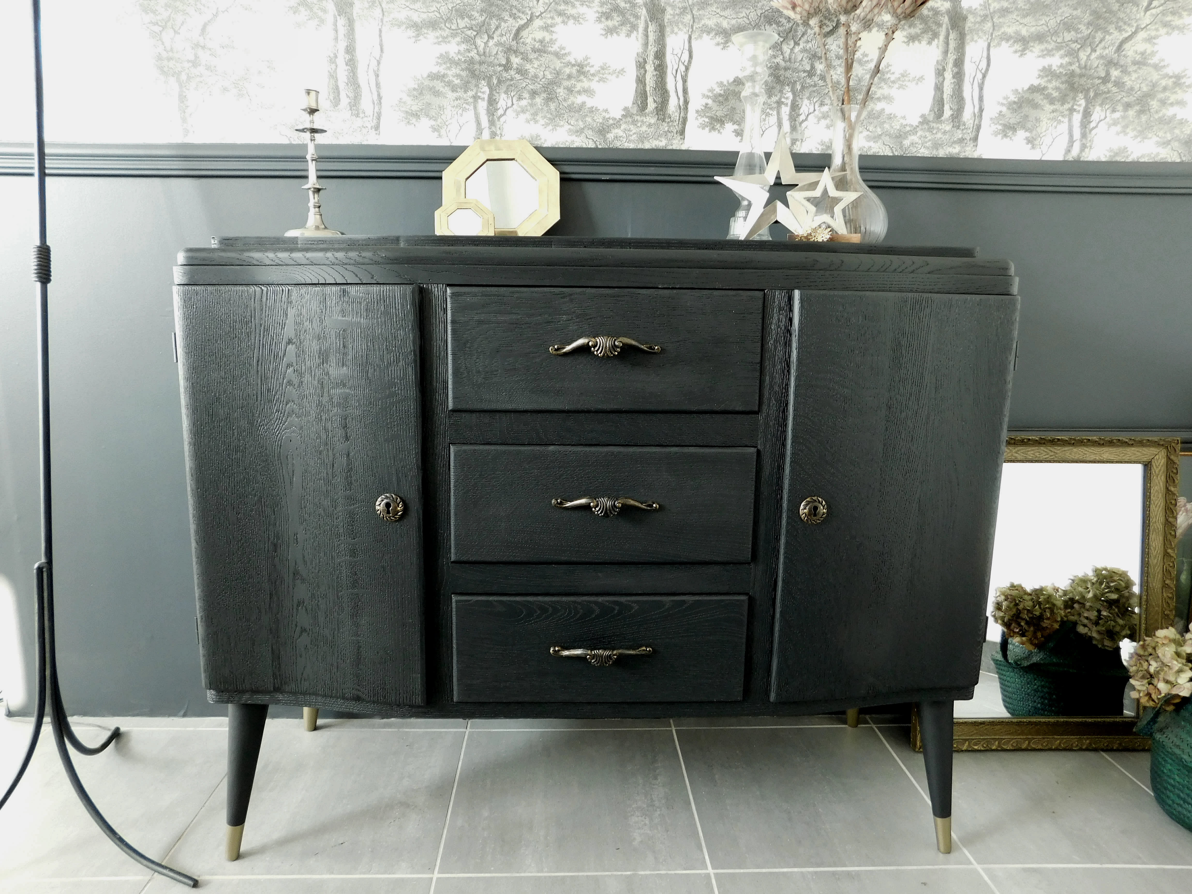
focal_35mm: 23
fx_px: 792
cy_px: 447
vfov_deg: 58.9
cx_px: 596
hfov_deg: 73.9
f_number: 3
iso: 125
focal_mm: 4
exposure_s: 1/8
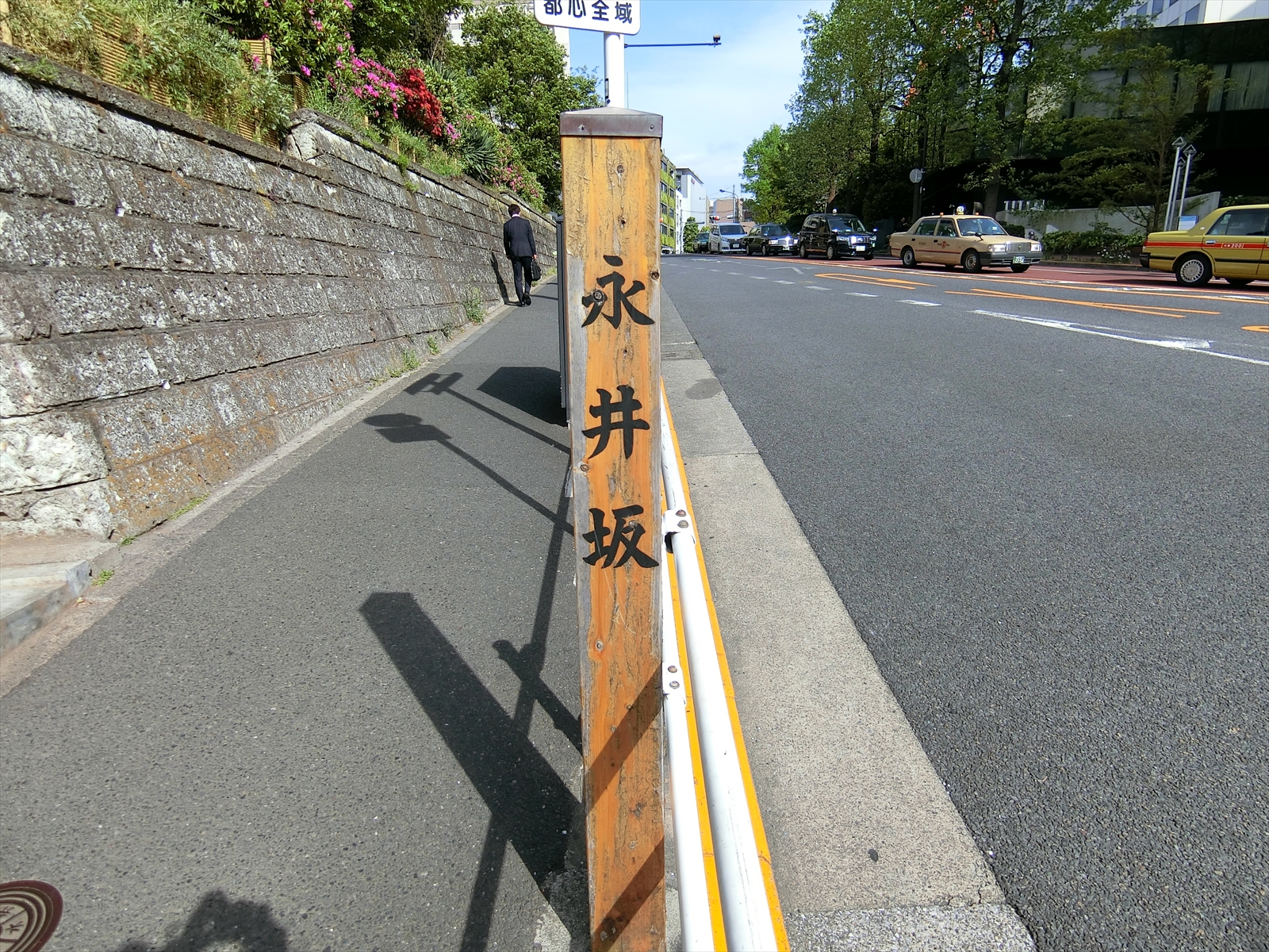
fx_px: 697
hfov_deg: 84.7
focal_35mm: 19
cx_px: 634
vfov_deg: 68.7
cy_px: 476
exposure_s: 1/200
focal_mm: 4.06
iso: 80
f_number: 6.9
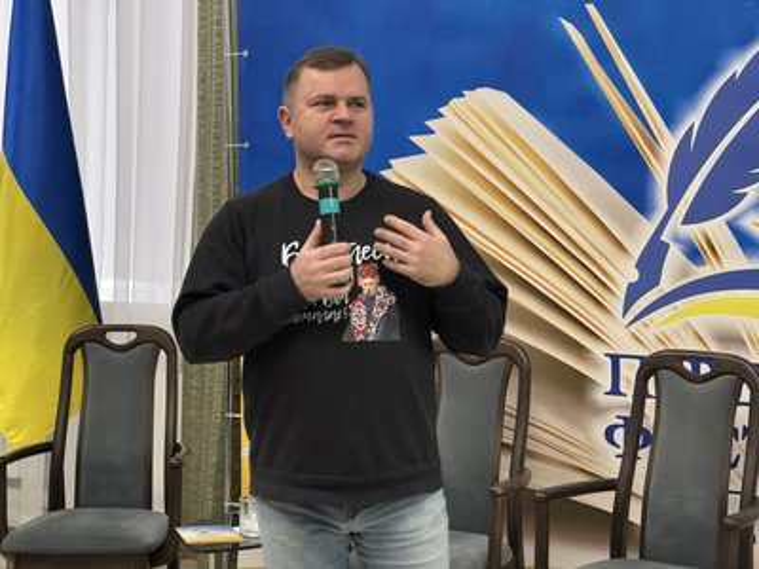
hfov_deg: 25.3
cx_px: 380
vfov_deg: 19.1
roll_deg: -0.6
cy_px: 284
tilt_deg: -2.7
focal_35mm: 77
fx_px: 1688
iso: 500
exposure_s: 1/33
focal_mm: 9
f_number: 2.8
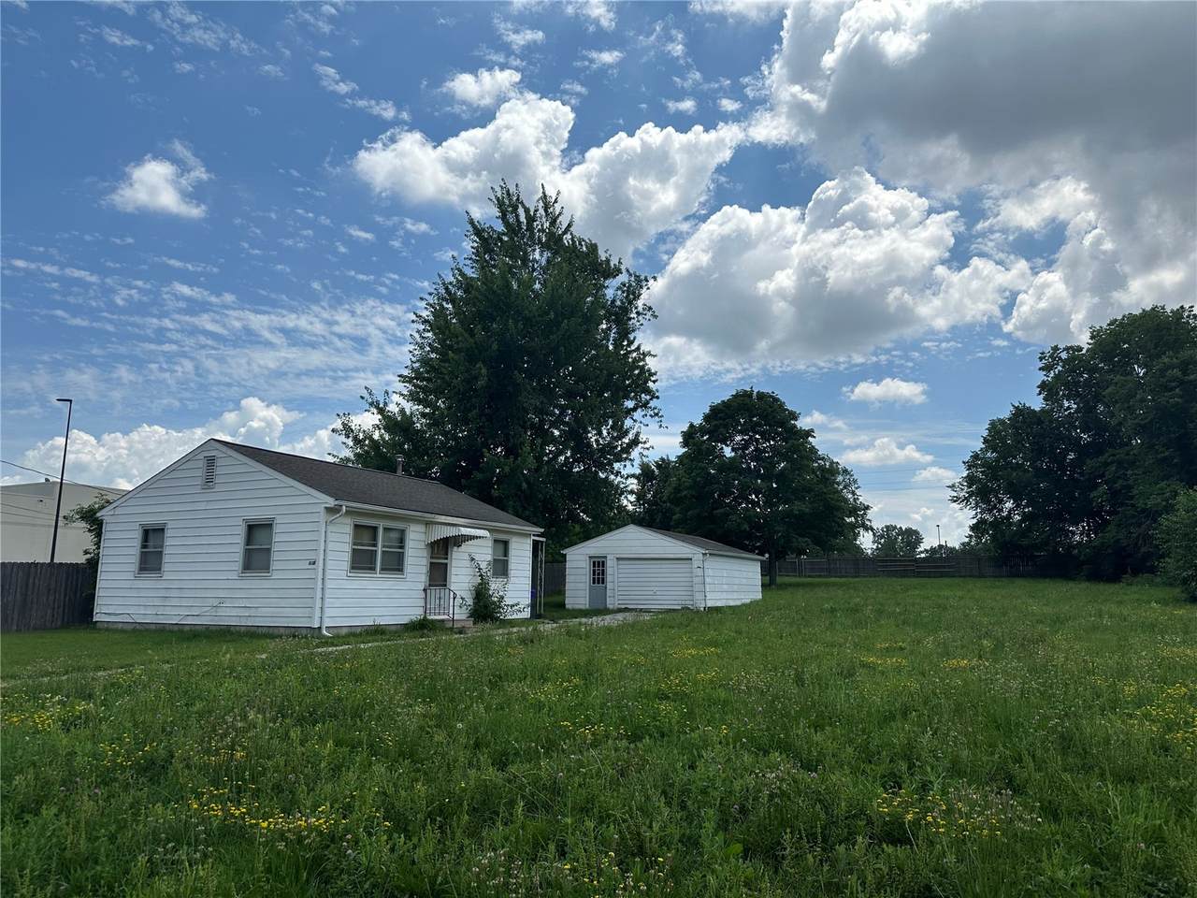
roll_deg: -0.3
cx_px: 598
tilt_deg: +10.0
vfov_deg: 56.8
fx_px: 830
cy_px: 449
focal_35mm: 24
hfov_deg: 71.6
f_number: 1.78
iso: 80
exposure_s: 1/7576
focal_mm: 6.86
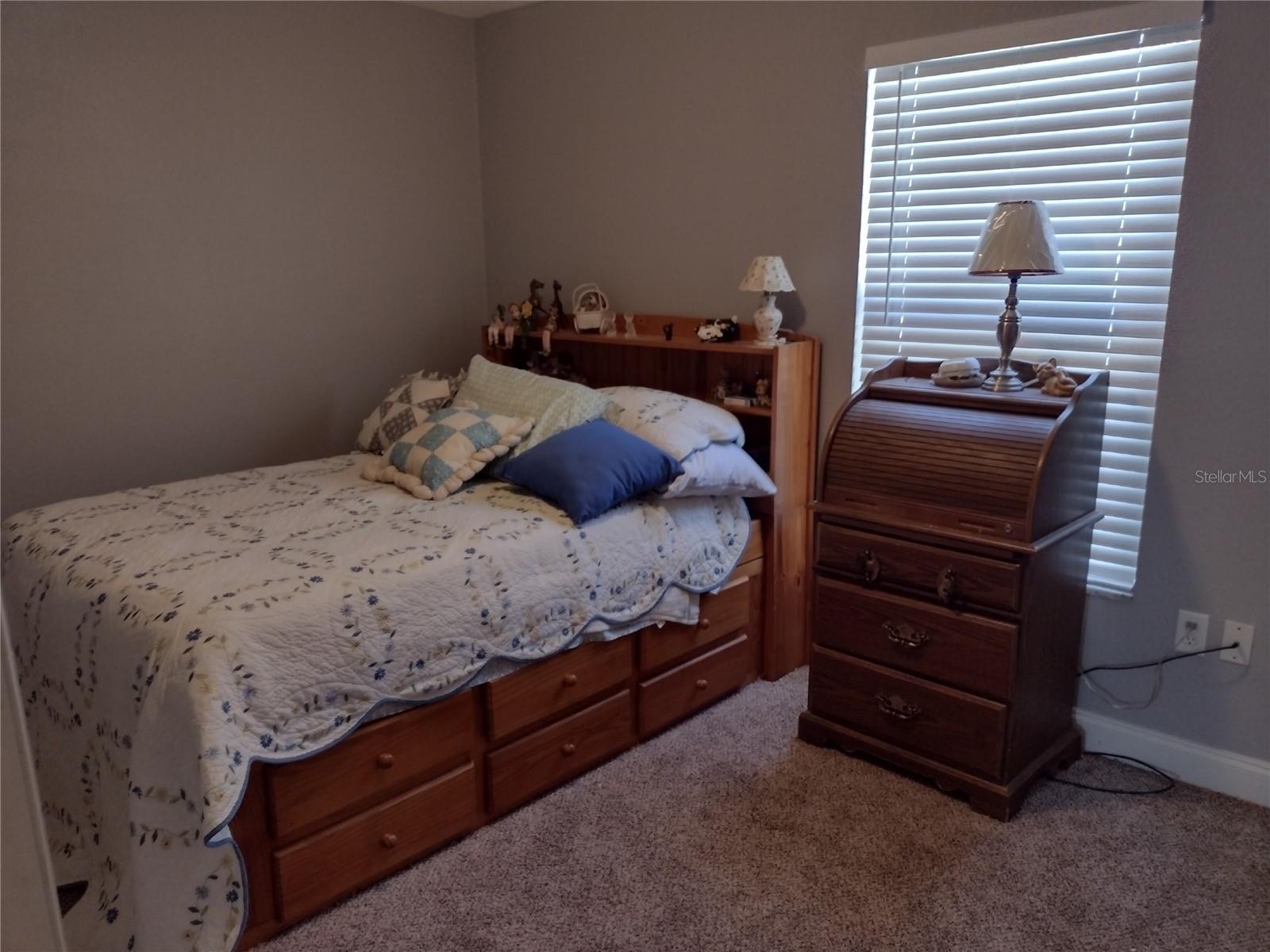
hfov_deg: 65.3
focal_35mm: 27
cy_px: 476
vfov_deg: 51.4
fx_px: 991
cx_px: 635
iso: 148
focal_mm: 4.71
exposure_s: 1/40
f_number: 1.7
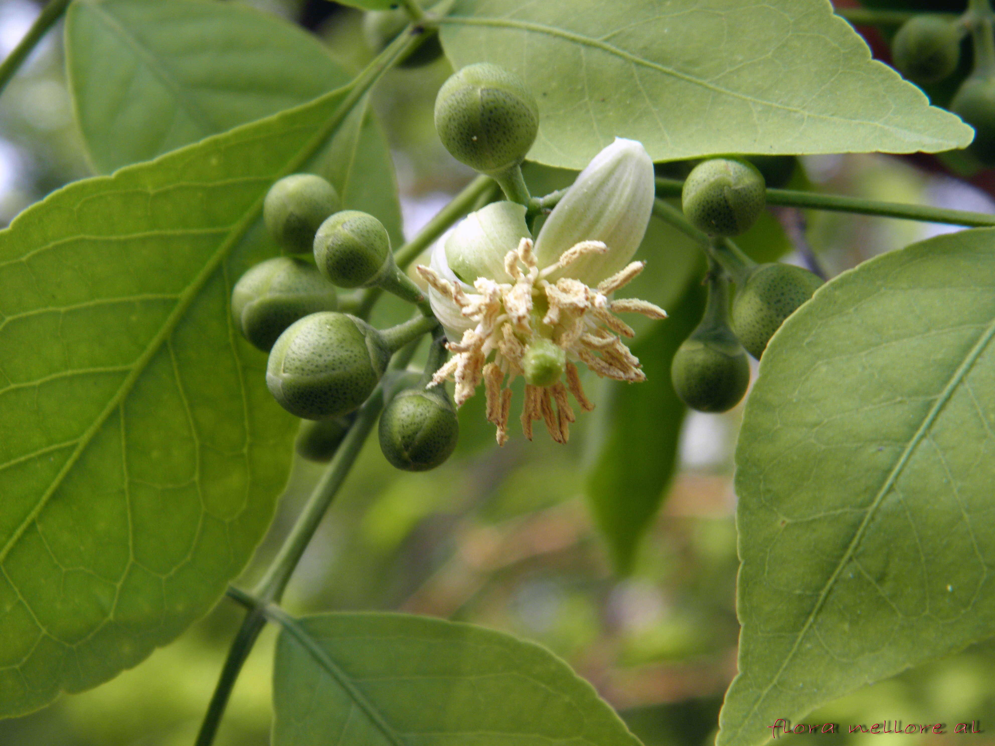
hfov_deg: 24.4
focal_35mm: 80
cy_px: 373
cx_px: 498
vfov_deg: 18.4
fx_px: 2300
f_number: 4.4
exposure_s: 1/80
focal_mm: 14.3
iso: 100
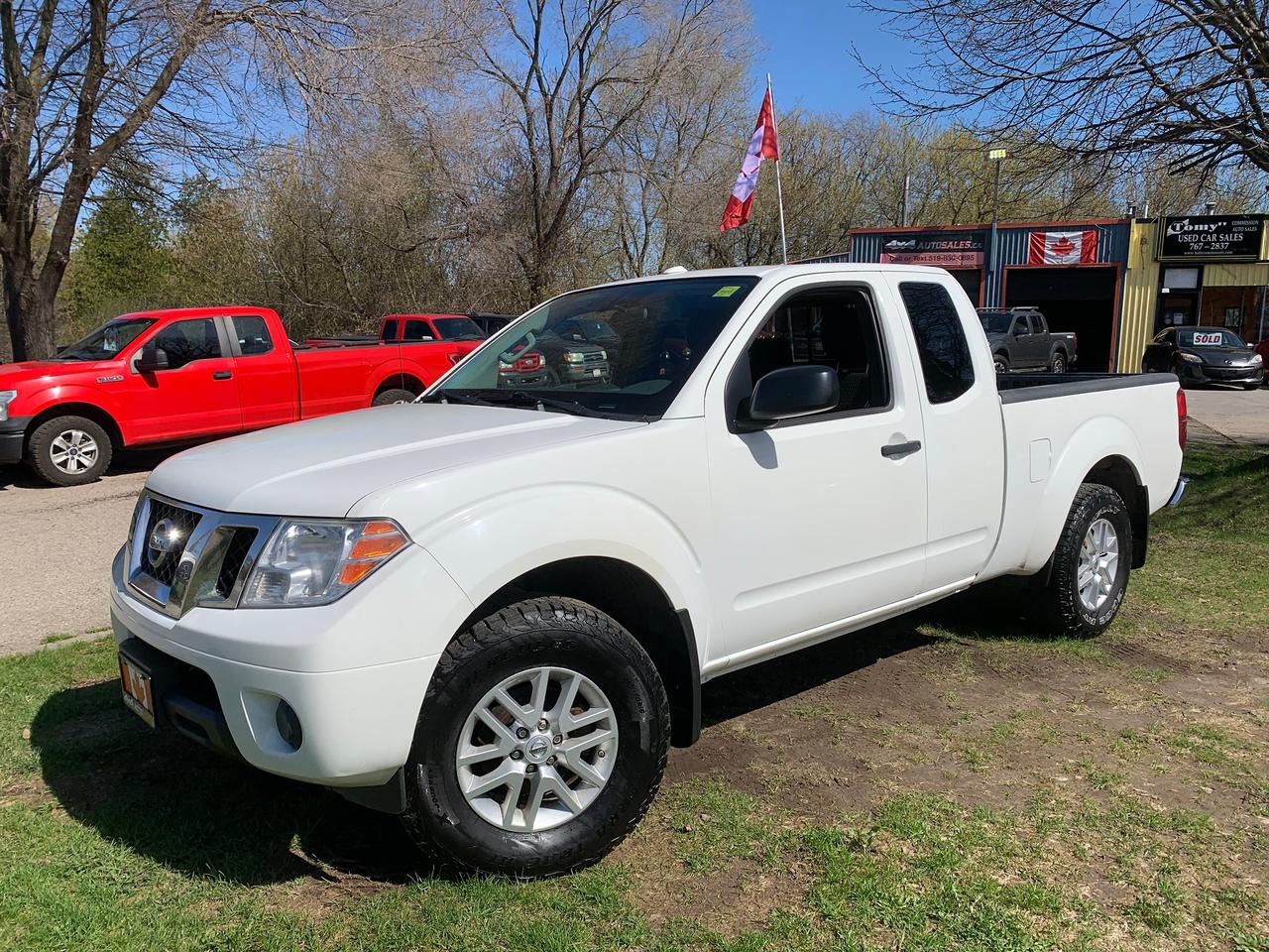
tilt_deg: -14.3
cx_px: 634
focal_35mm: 26
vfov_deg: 53.1
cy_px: 476
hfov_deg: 67.3
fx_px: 953
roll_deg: +0.2
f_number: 1.8
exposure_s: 1/4673
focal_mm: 4.25
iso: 25
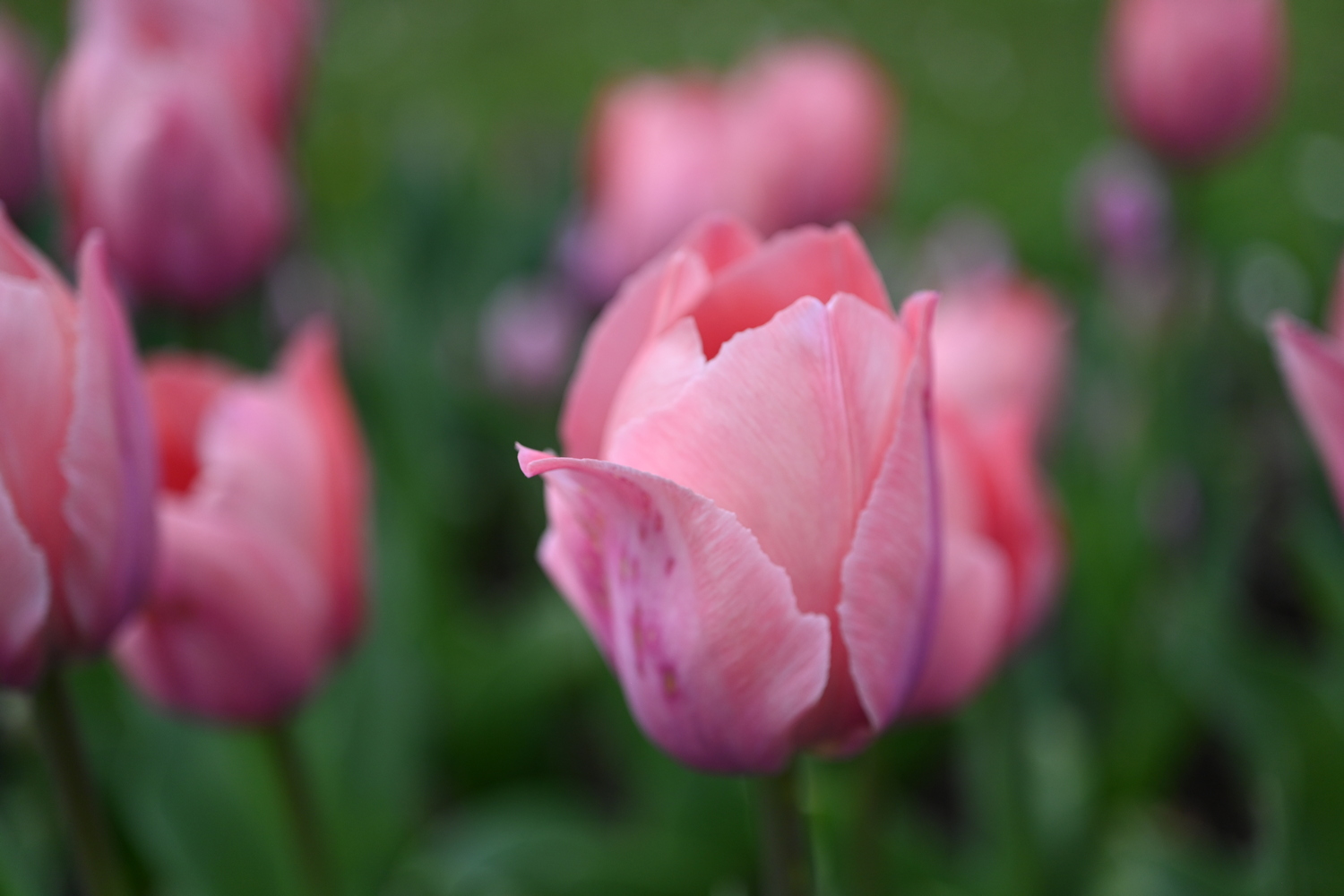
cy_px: 448
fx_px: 1867
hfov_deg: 39.6
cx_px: 672
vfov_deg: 27.0
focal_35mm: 50
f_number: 3.5
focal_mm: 50
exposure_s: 1/5000
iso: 640
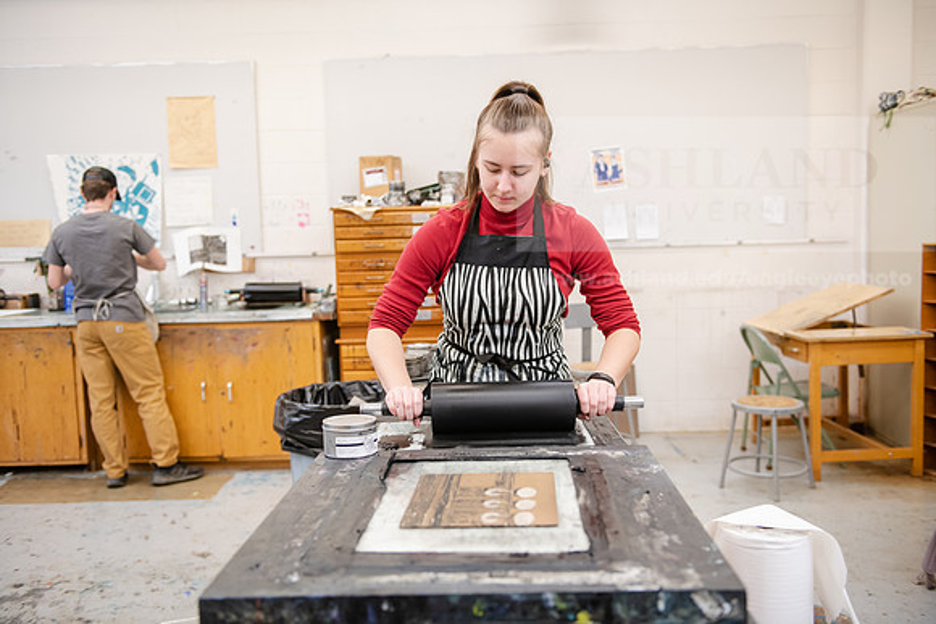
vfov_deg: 37.9
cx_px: 468
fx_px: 910
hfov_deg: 54.4
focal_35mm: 35
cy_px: 312
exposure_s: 1/200
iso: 800
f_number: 3.2
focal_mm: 35
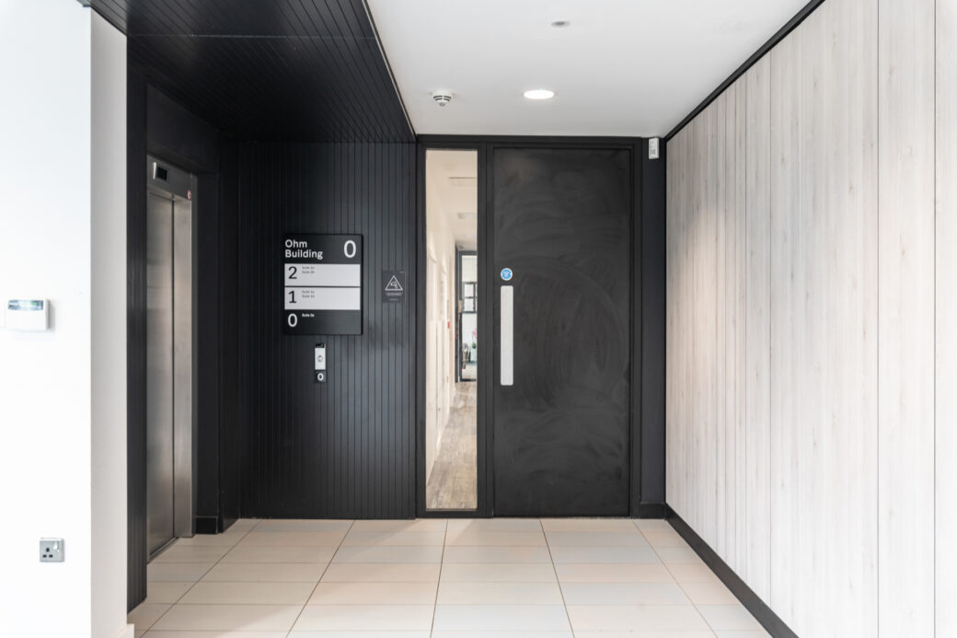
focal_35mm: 29
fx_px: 771
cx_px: 478
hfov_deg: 63.7
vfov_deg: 44.9
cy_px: 319
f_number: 8
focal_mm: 29
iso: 400
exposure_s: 1/8
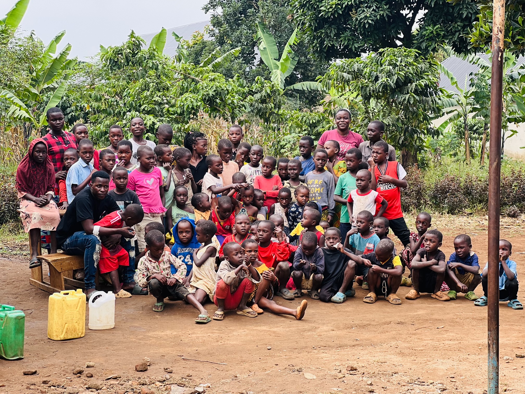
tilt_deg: -3.1
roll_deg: +0.4
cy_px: 197
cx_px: 262
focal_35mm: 77
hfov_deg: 25.3
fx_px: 1168
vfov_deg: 19.1
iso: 32
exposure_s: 1/121
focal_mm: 9
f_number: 2.8
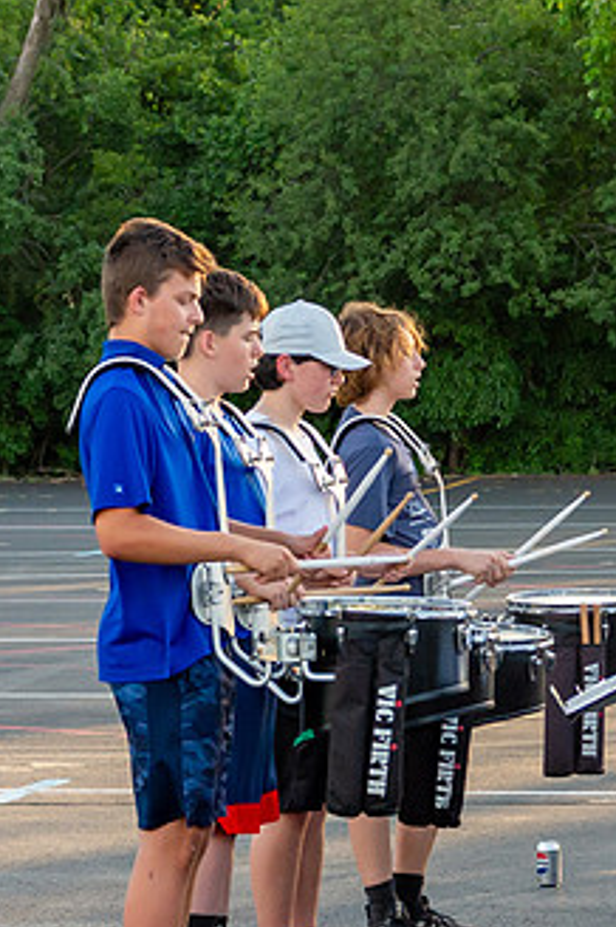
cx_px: 316
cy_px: 479
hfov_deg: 6.4
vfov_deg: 9.7
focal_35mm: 213
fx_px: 5478
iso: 1250
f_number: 6.3
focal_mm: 70
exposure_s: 1/1000
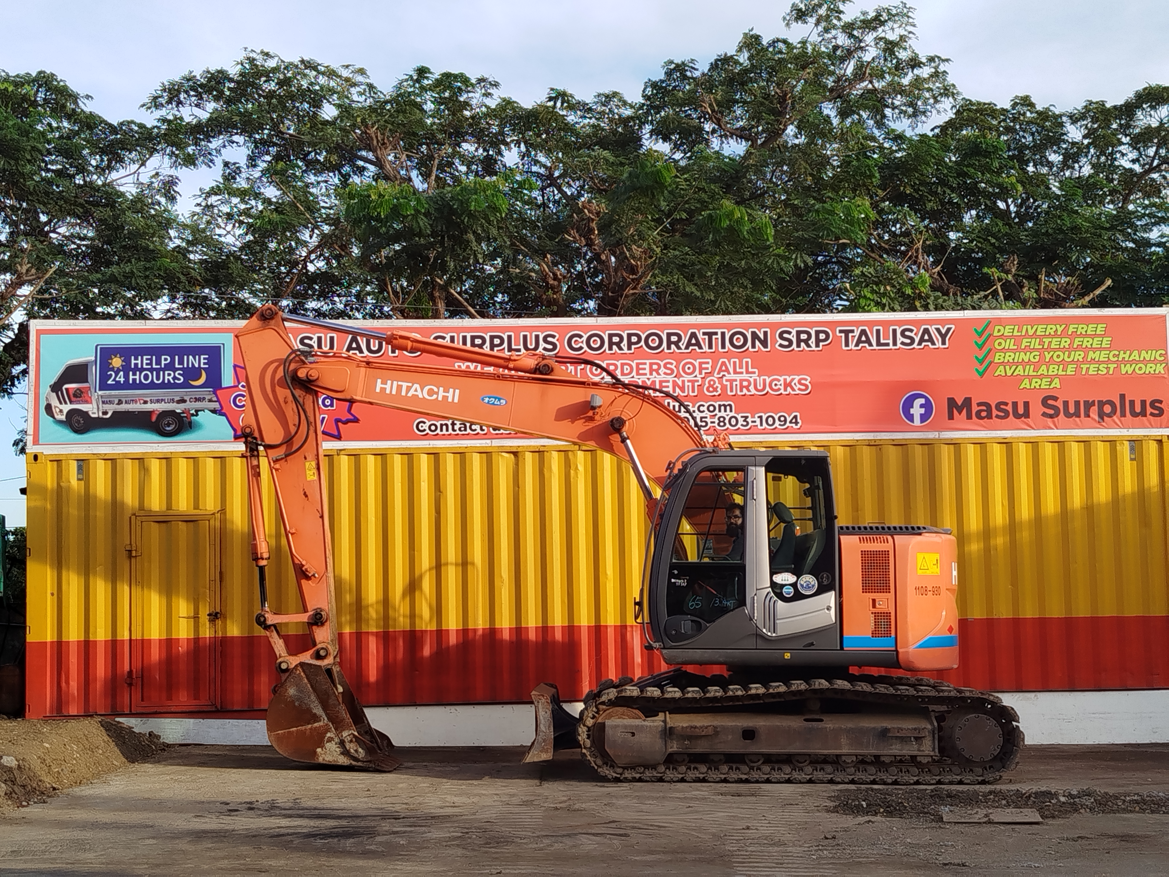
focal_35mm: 53
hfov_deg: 36.2
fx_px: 1790
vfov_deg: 27.5
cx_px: 584
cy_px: 438
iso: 50
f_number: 1.7
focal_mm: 5.31
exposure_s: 1/342
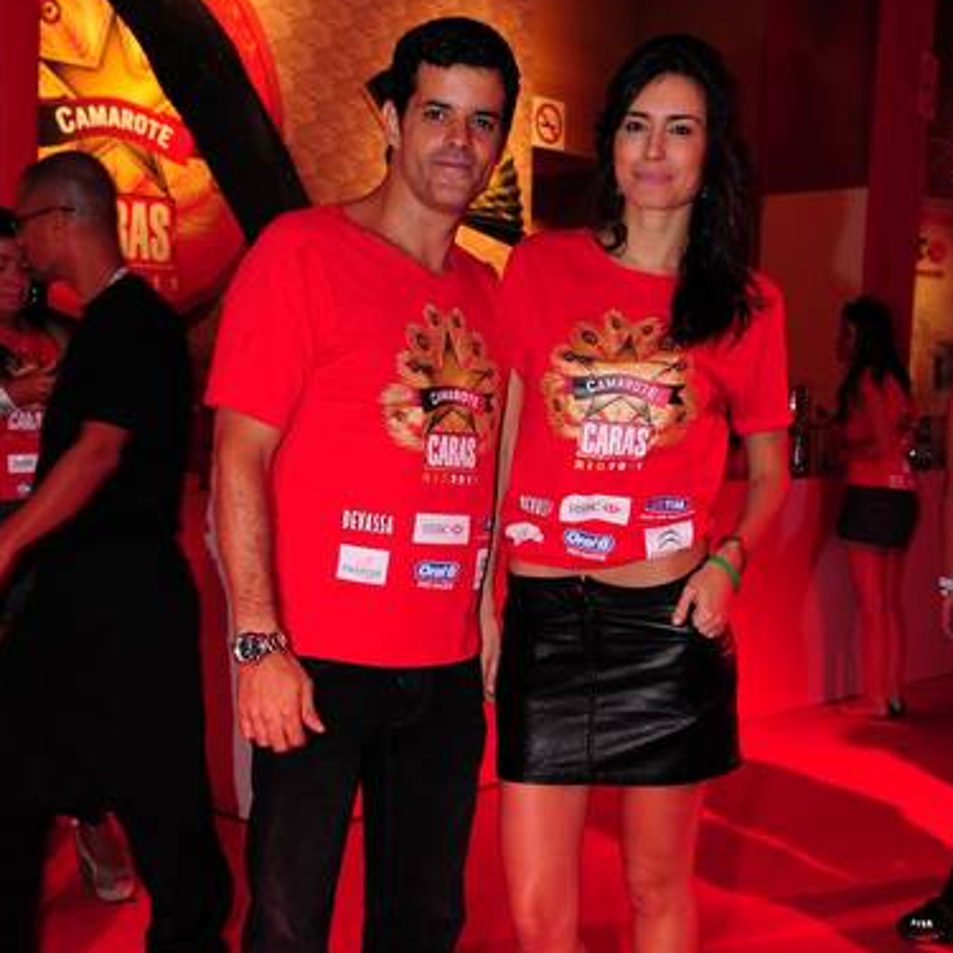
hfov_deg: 36.1
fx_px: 1464
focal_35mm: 47
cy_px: 572
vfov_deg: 35.9
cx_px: 482
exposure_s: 1/60
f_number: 5.6
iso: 400
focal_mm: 24
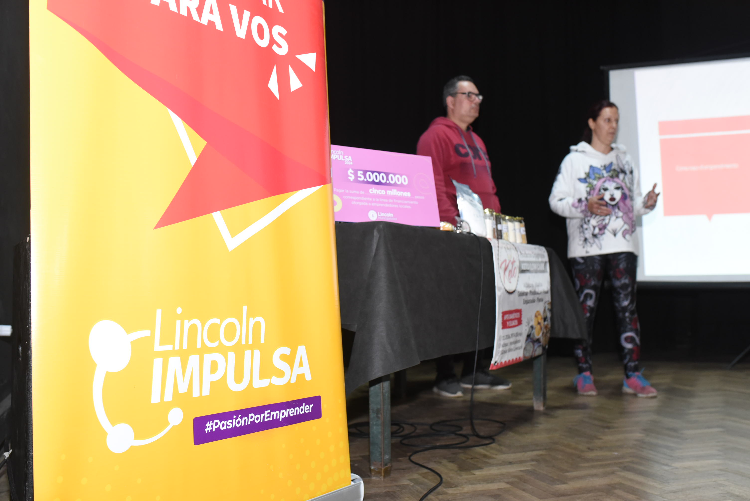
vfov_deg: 37.9
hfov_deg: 54.4
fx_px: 729
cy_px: 250
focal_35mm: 35
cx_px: 375
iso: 3200
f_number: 5
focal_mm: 35
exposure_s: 1/160
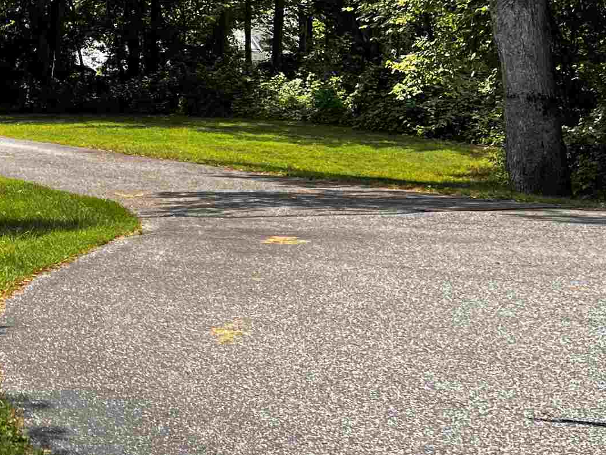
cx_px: -213
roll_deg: +1.2
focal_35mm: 75
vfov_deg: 19.2
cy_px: 26
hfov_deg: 22.7
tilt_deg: -0.5
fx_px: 1313
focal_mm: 5.7
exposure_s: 1/932
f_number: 1.5
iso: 50
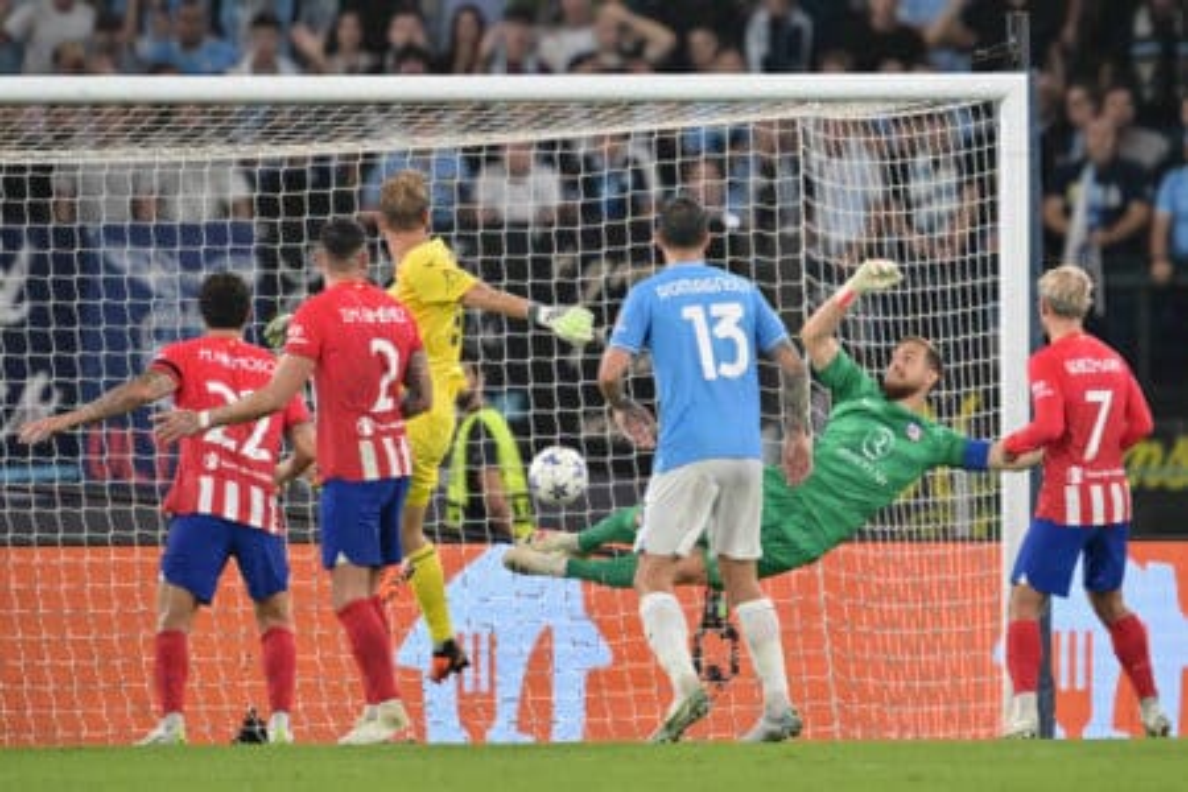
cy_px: 396
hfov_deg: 3.7
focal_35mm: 560
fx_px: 18479
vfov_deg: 2.5
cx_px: 594
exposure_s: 1/1600
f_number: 4
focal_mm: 560
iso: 3200
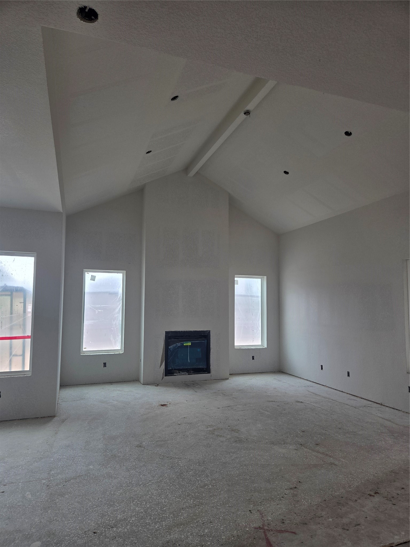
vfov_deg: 73.9
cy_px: 274
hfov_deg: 58.9
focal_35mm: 23
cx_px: 205
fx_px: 363
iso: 100
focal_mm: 5.4
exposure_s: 1/180
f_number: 1.8
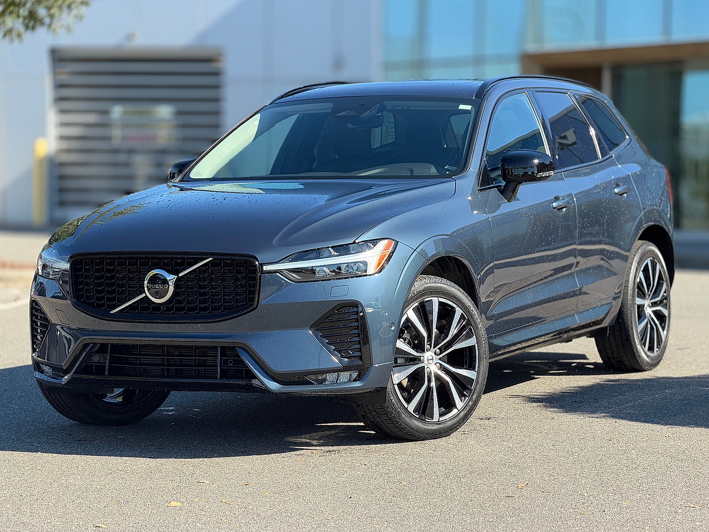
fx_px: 2048
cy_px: 266
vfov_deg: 14.8
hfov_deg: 19.6
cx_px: 354
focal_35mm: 100
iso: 50
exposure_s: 1/301
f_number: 2.8
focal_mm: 16.89
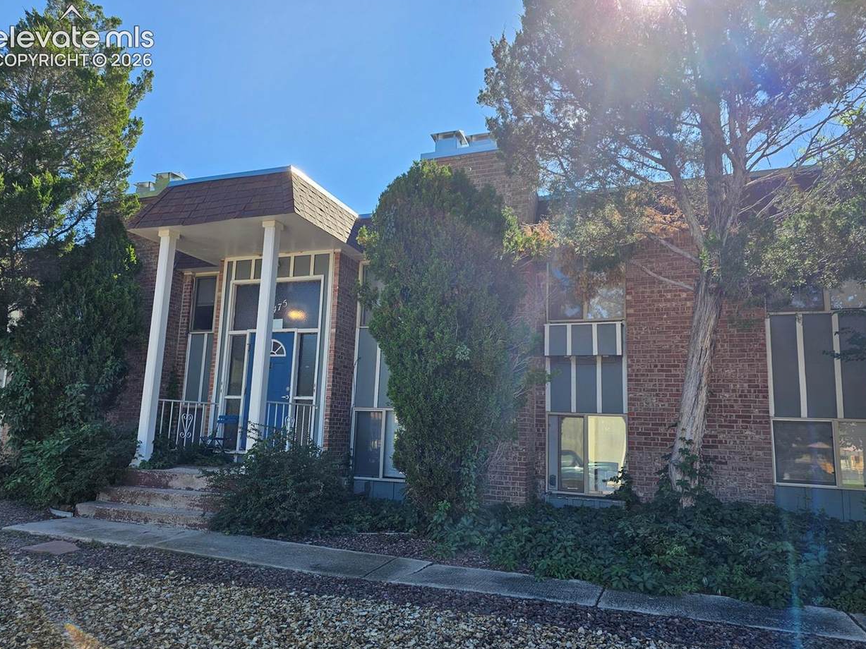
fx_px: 600
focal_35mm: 24
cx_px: 433
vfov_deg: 56.8
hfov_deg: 71.6
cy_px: 327
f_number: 1.7
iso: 10
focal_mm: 6.3
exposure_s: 1/263
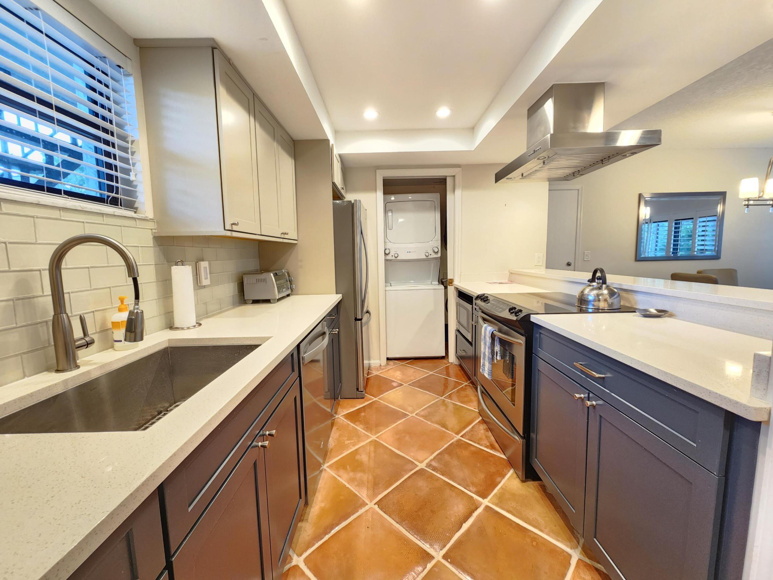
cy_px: 290
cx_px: 386
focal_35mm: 13
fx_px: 290
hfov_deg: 106.2
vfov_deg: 89.9
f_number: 2.2
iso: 400
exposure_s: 1/30
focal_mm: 2.2
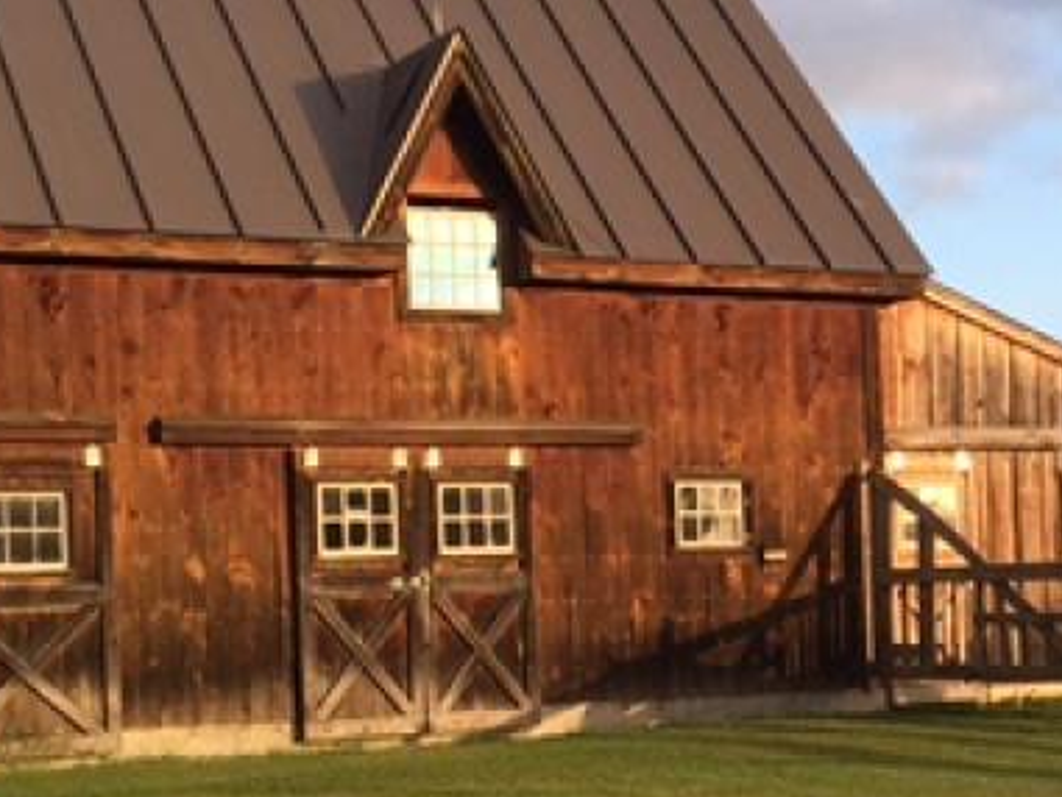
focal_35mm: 78
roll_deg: +2.6
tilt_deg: +0.1
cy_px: 666
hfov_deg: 24.5
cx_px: 898
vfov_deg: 18.7
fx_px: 2394
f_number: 2.2
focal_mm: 4.15
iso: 32
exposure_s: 1/581
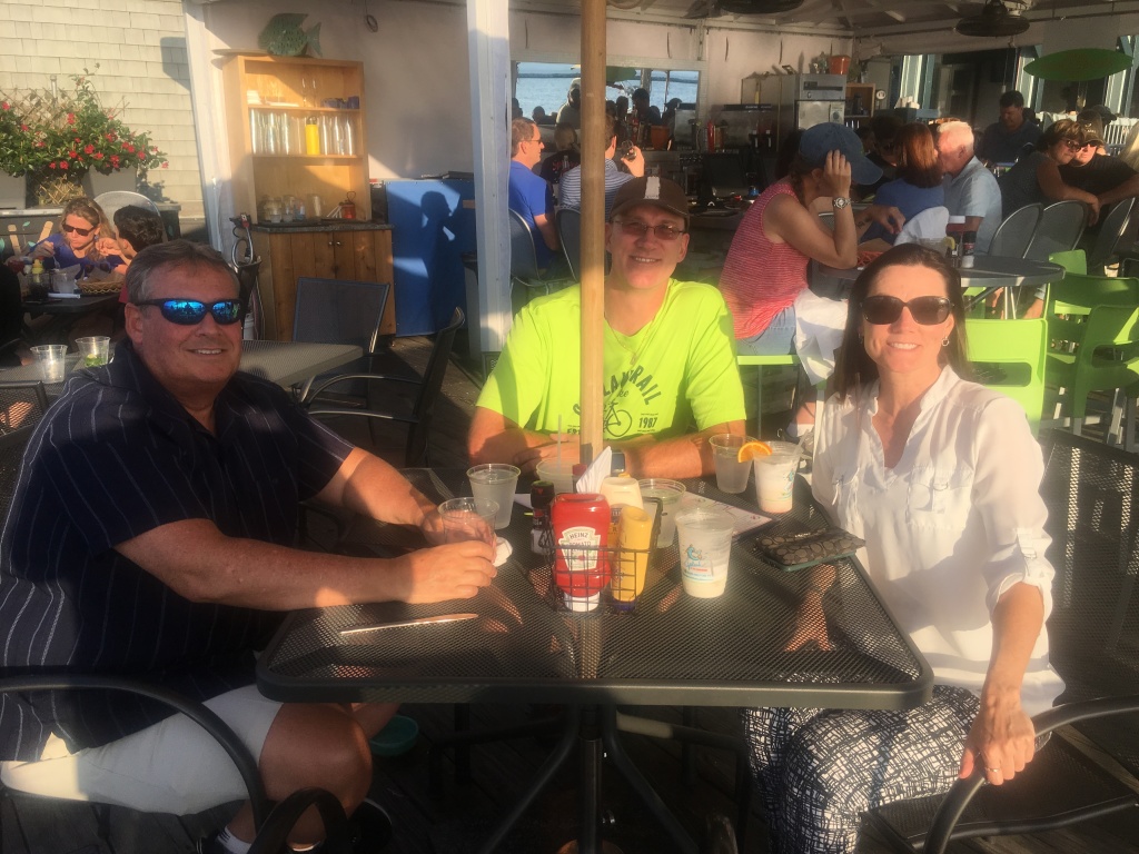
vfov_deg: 48.2
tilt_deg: -16.4
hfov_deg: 61.7
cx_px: 570
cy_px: 427
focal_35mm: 29
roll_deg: +0.2
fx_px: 954
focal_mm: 4.15
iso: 25
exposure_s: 1/810
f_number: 2.2
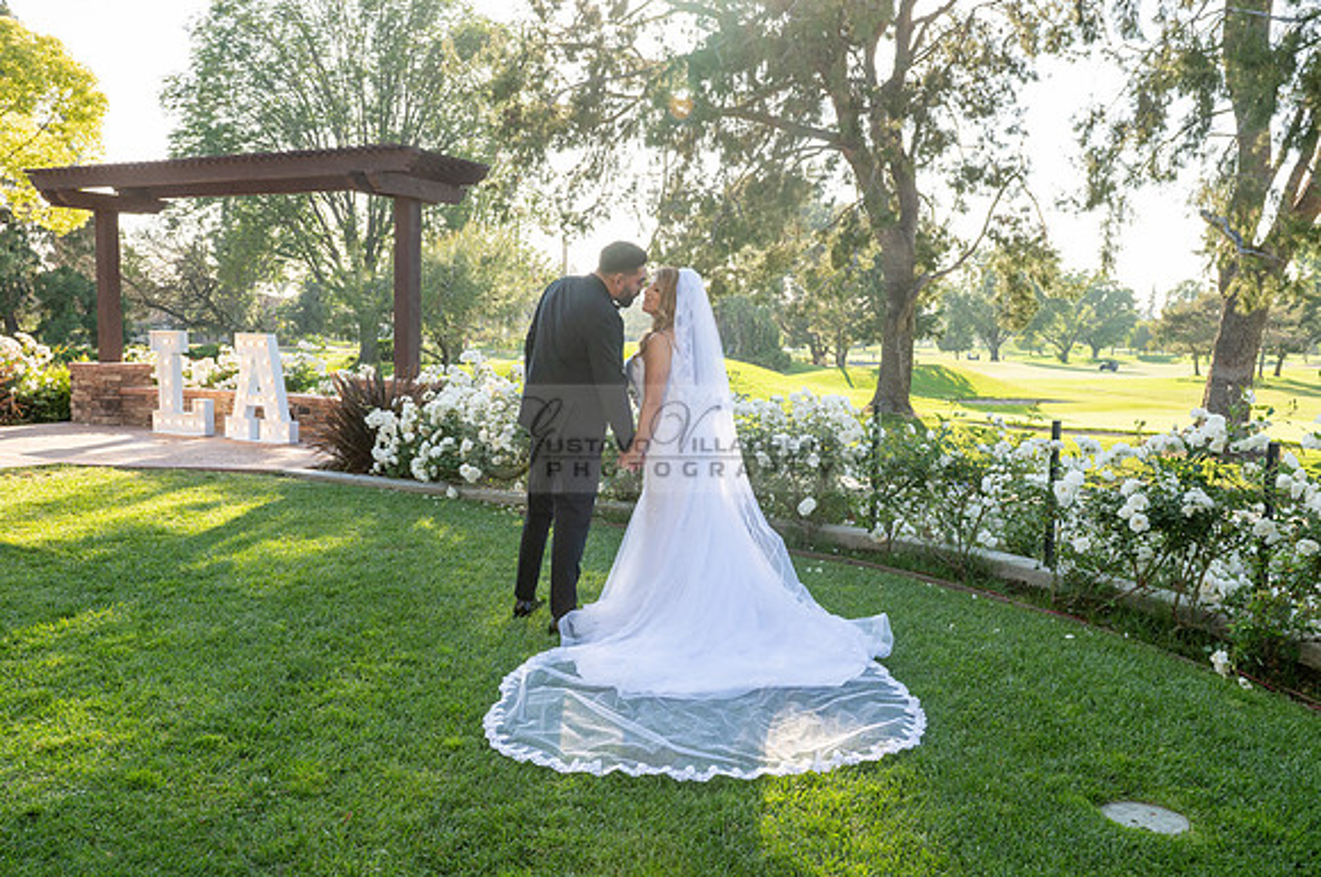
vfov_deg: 45.6
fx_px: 1044
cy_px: 452
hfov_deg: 64.7
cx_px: 663
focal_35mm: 28
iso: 200
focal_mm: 24
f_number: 8
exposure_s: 1/160
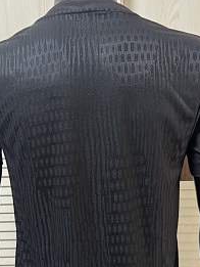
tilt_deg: -10.6
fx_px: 354
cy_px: 164
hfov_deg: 31.5
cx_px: 91
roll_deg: +1.6
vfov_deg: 41.0
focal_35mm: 46
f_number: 1.78
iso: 500
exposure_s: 1/60
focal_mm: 6.76
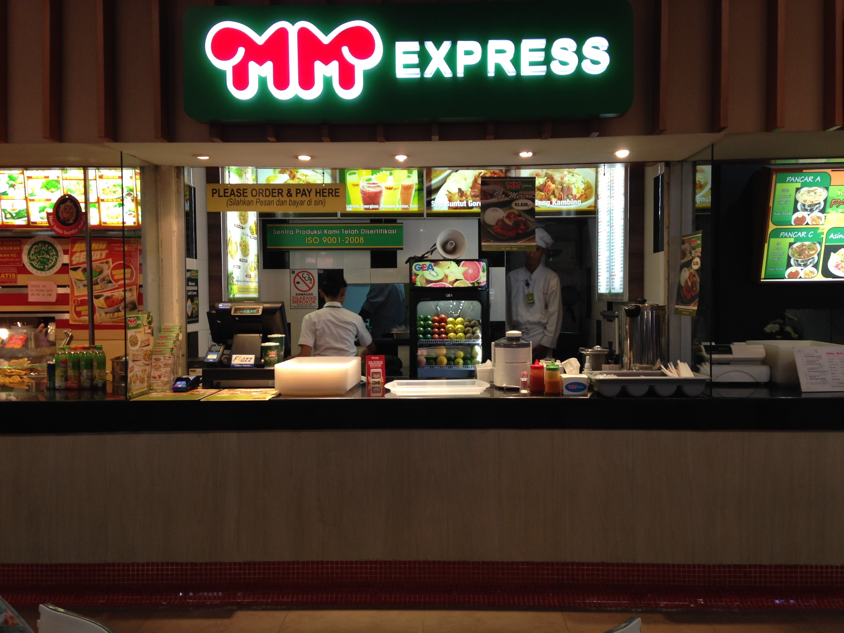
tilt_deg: -3.5
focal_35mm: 33
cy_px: 316
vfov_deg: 42.9
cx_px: 422
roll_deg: +1.0
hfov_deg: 55.4
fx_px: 805
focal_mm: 4.12
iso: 64
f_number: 2.4
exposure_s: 1/20
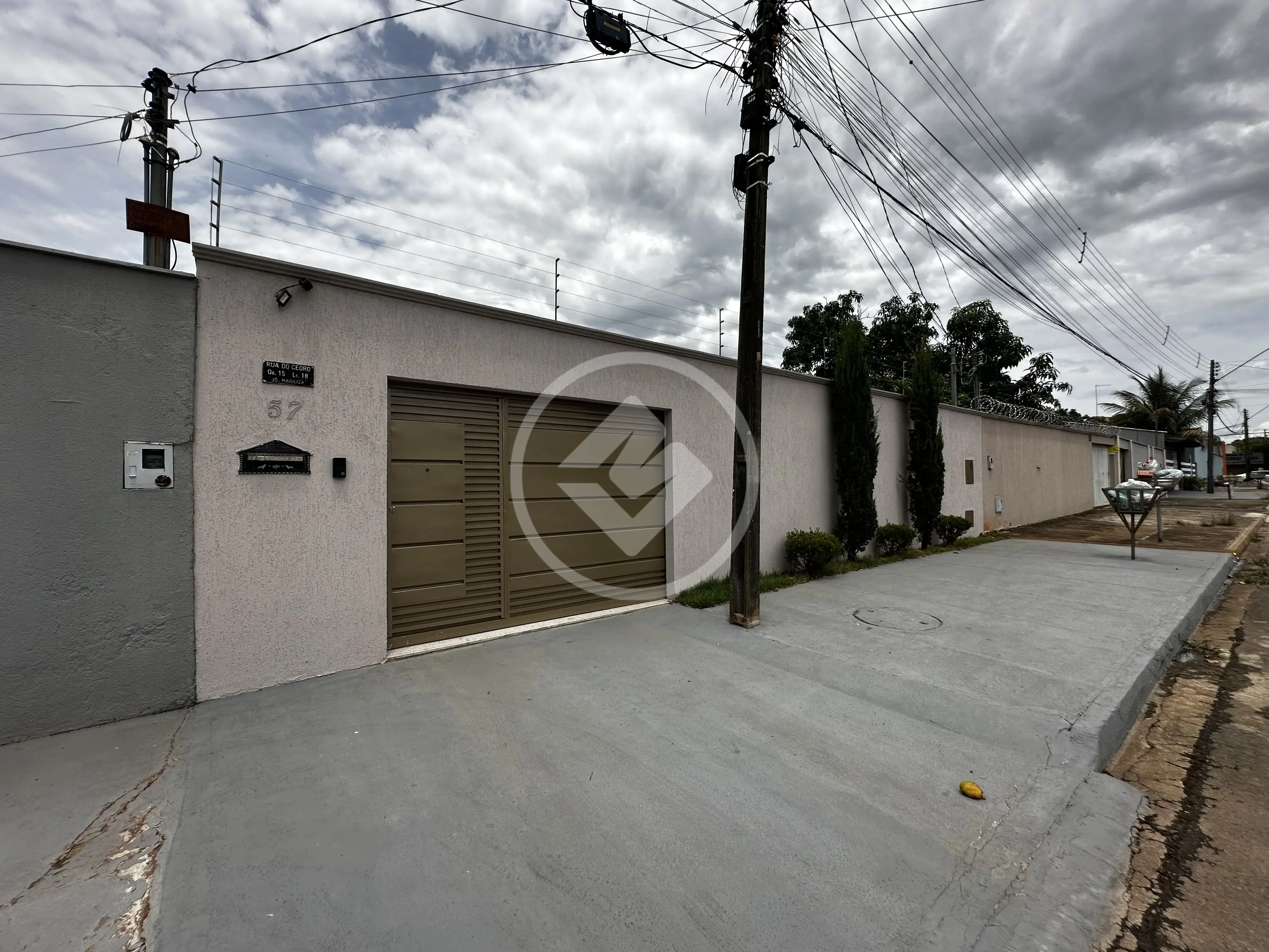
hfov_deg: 102.1
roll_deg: +0.2
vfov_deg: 85.7
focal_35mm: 14
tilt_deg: +2.6
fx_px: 513
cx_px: 634
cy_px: 476
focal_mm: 2.22
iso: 50
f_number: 2.2
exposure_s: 1/2353
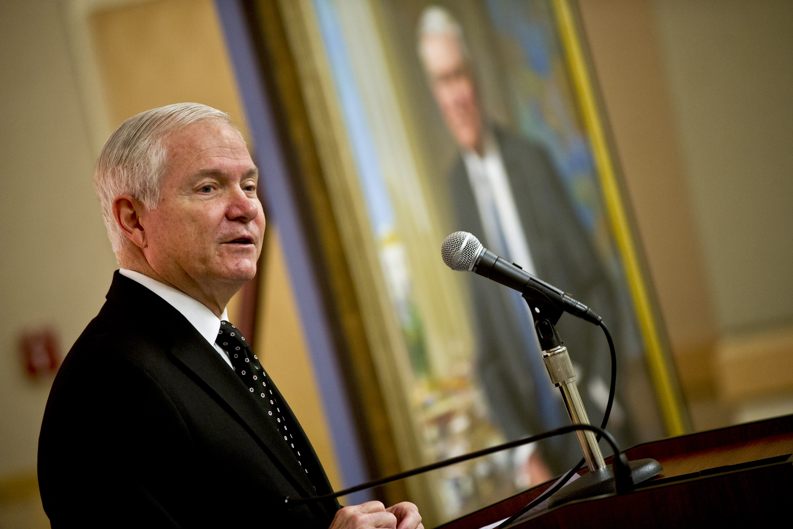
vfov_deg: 6.9
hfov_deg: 10.3
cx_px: 396
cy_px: 264
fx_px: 4405
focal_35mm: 200
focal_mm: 200
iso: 1250
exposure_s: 1/100
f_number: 2.8
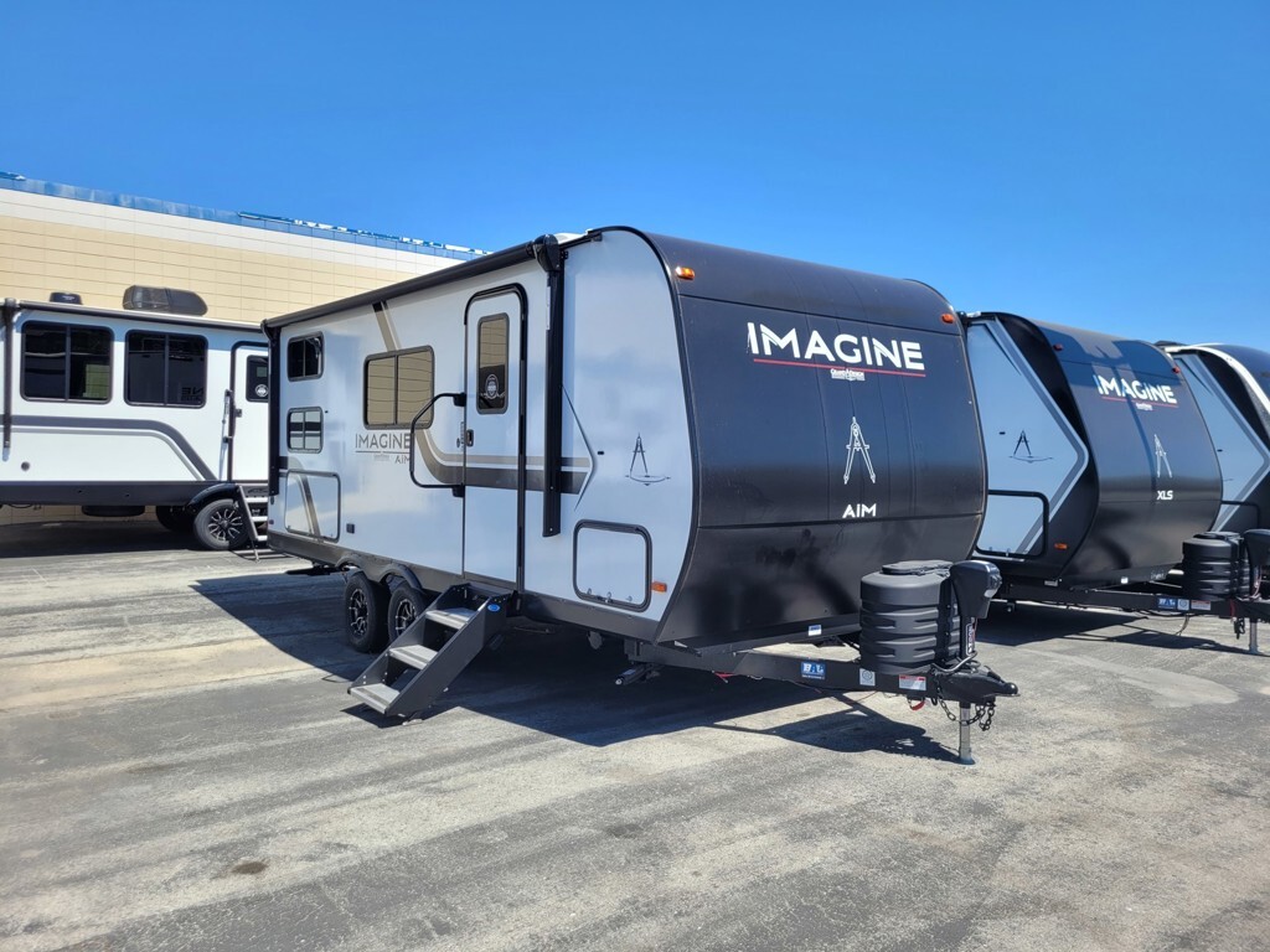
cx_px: 635
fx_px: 954
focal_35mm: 26
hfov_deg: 67.3
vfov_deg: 53.1
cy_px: 476
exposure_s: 1/1610
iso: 40
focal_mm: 5.4
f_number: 1.8
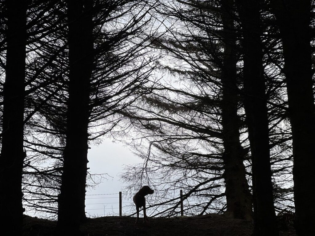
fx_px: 701
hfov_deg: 25.3
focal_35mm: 77
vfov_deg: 19.1
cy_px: 118
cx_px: 158
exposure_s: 1/128
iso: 20
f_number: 2.8
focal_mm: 9
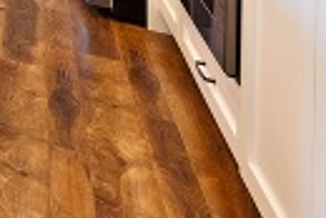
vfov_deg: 16.0
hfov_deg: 16.8
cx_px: -399
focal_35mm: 64
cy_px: -234
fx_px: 580
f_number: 8
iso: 100
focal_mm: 13
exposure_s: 1
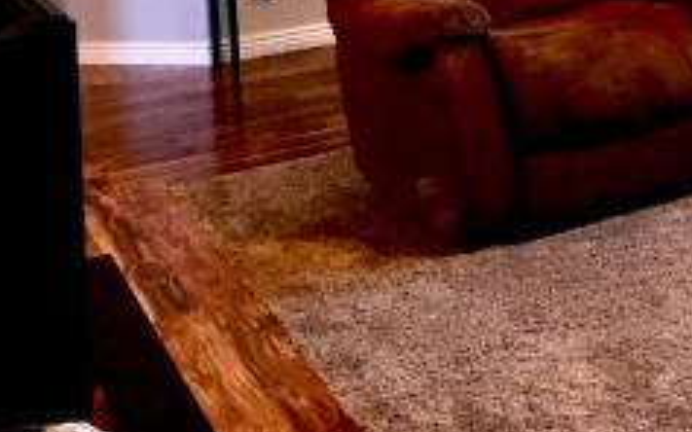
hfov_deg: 23.8
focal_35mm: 83
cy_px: -245
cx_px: 701
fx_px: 1565
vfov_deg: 14.5
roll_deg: +2.2
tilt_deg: -4.7
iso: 100
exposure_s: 1/30
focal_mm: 4.15
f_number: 2.2
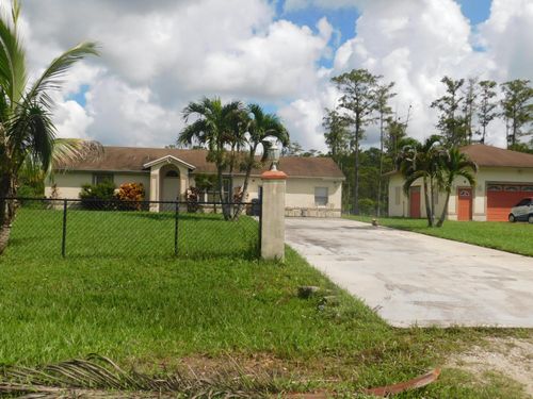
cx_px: 266
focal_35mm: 30
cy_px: 200
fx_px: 462
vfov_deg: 46.8
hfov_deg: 60.0
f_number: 6.4
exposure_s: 1/640
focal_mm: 5.3
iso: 125
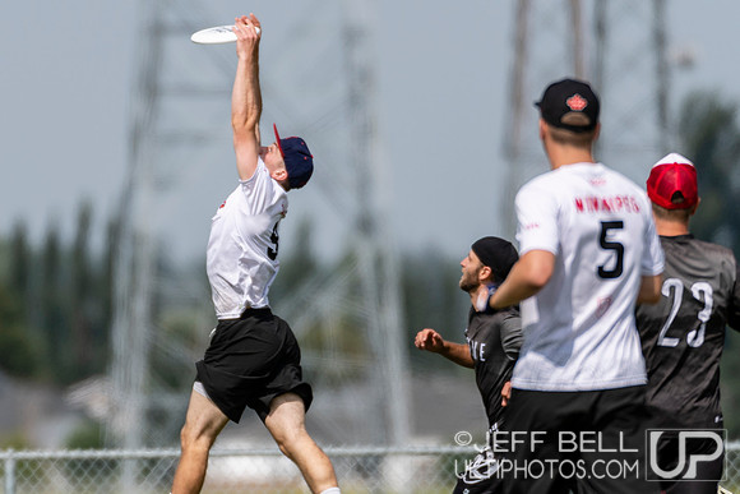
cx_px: 239
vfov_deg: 1.3
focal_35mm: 1066
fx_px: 21917
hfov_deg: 1.9
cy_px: 276
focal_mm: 400
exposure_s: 1/1250
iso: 100
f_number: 4
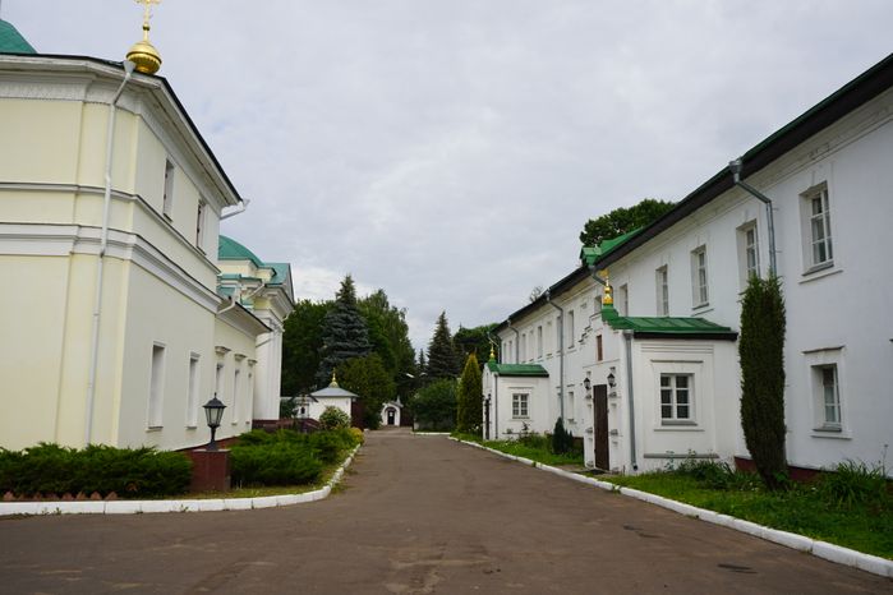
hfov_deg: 63.7
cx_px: 446
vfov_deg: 45.0
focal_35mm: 29
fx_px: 719
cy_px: 298
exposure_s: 1/125
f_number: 9
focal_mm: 29
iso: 100
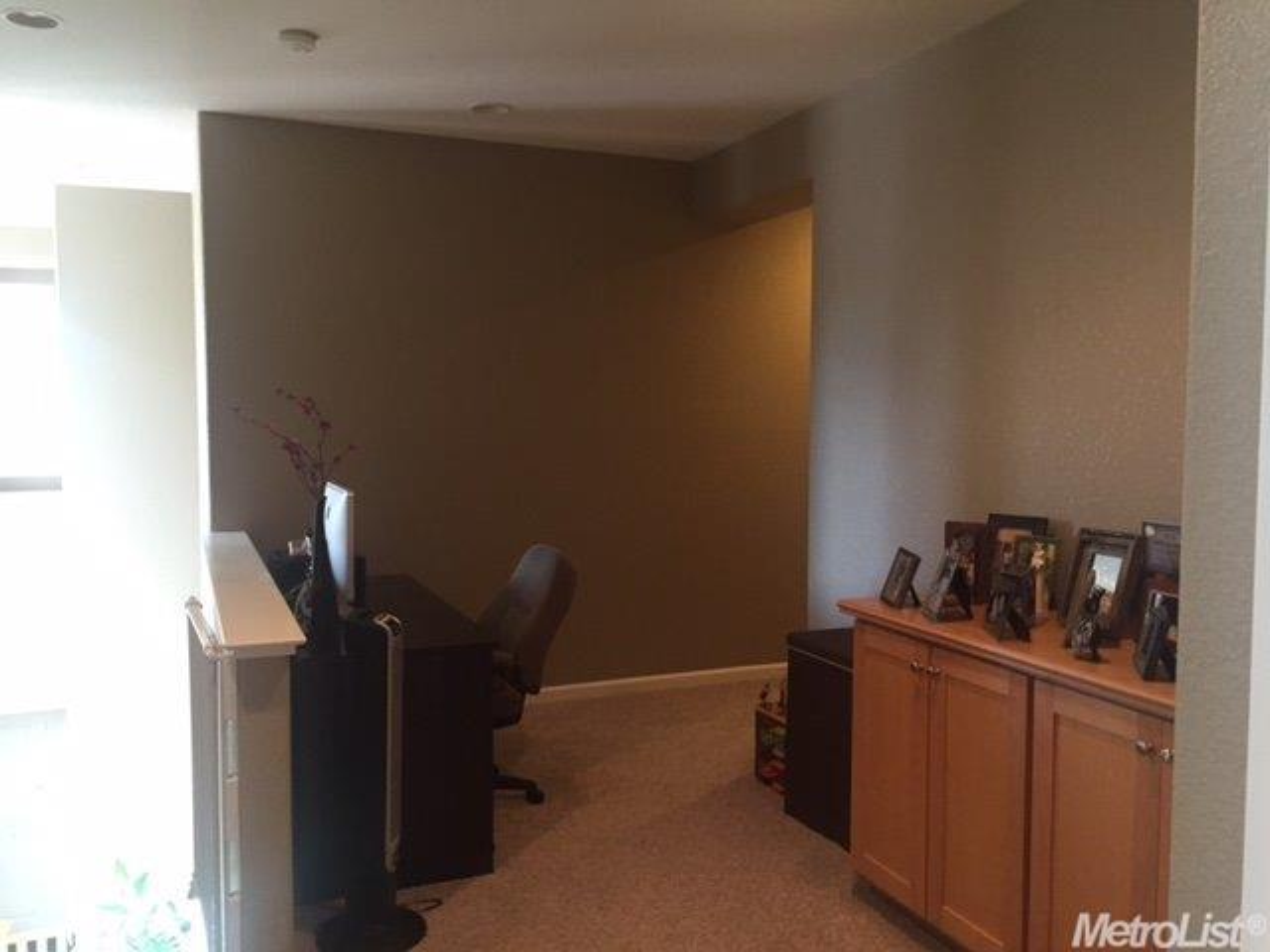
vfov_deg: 48.2
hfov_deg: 61.7
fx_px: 1064
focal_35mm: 29
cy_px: 476
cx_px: 635
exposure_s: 1/30
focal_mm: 4.15
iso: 160
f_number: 2.2
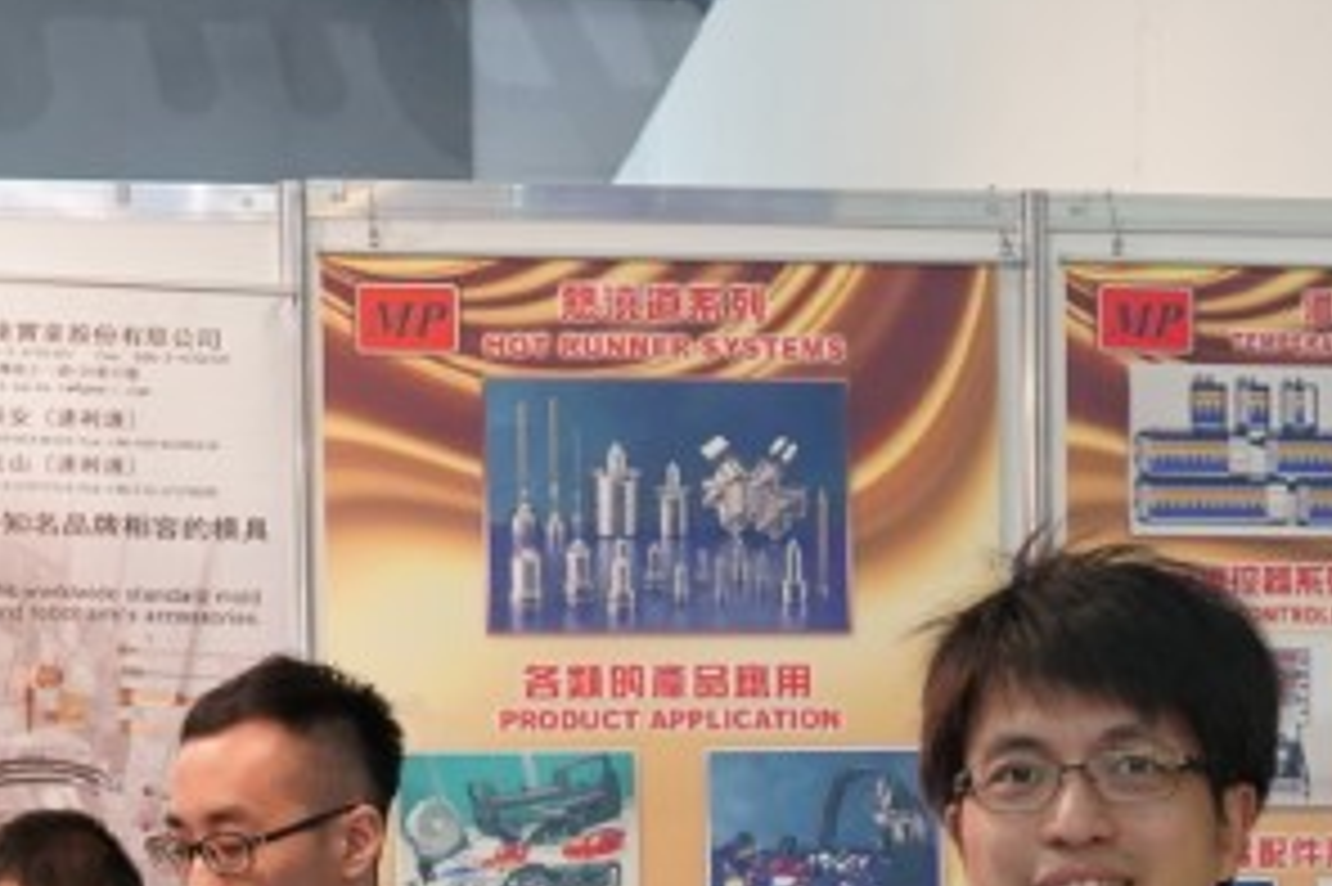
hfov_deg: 18.7
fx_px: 4031
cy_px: 1048
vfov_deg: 12.3
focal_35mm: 109
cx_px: 918
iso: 2500
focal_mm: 28
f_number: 4
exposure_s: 1/160
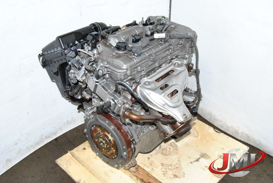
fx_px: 296
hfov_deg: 49.5
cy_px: 92
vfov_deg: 34.3
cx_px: 136
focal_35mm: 39
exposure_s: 1/200
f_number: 8
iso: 400
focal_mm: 26
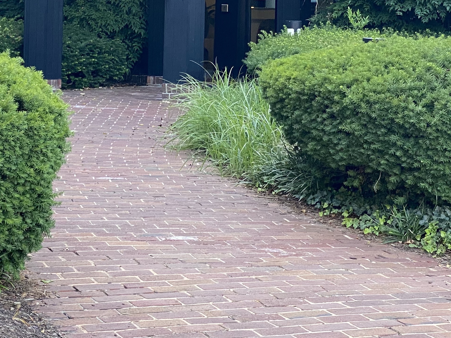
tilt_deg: +0.3
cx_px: 216
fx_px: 1420
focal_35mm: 109
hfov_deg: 18.0
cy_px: 30
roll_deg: -0.9
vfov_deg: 13.5
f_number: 2
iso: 64
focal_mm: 6
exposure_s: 1/121
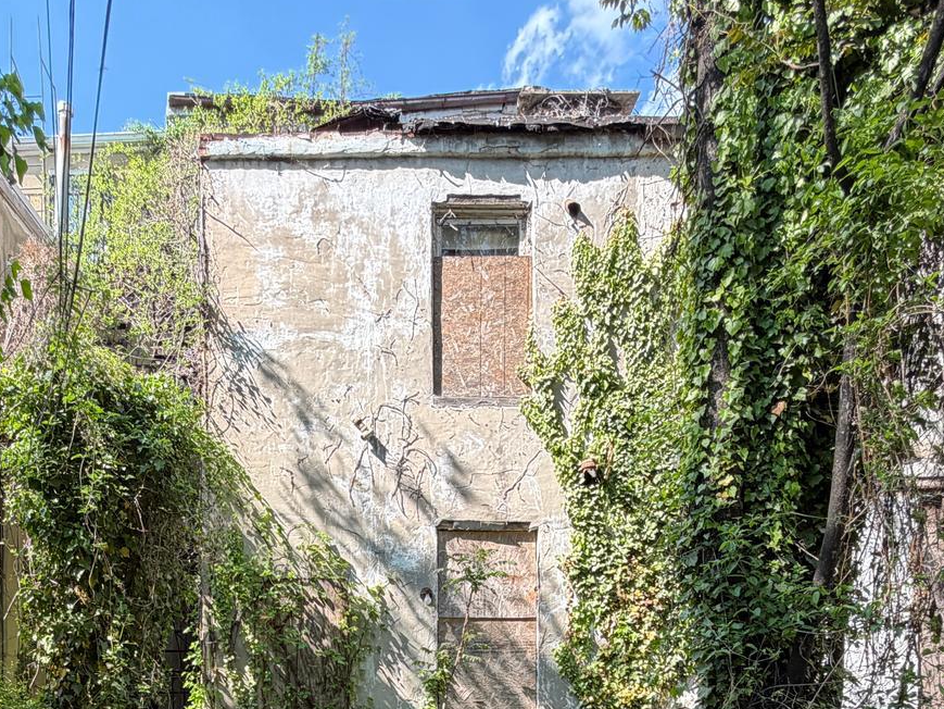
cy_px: 770
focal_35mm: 33
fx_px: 900
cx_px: 332
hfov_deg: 54.5
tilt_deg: -0.6
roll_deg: +0.3
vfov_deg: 36.6
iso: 40
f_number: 2.2
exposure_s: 1/129
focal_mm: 2.22
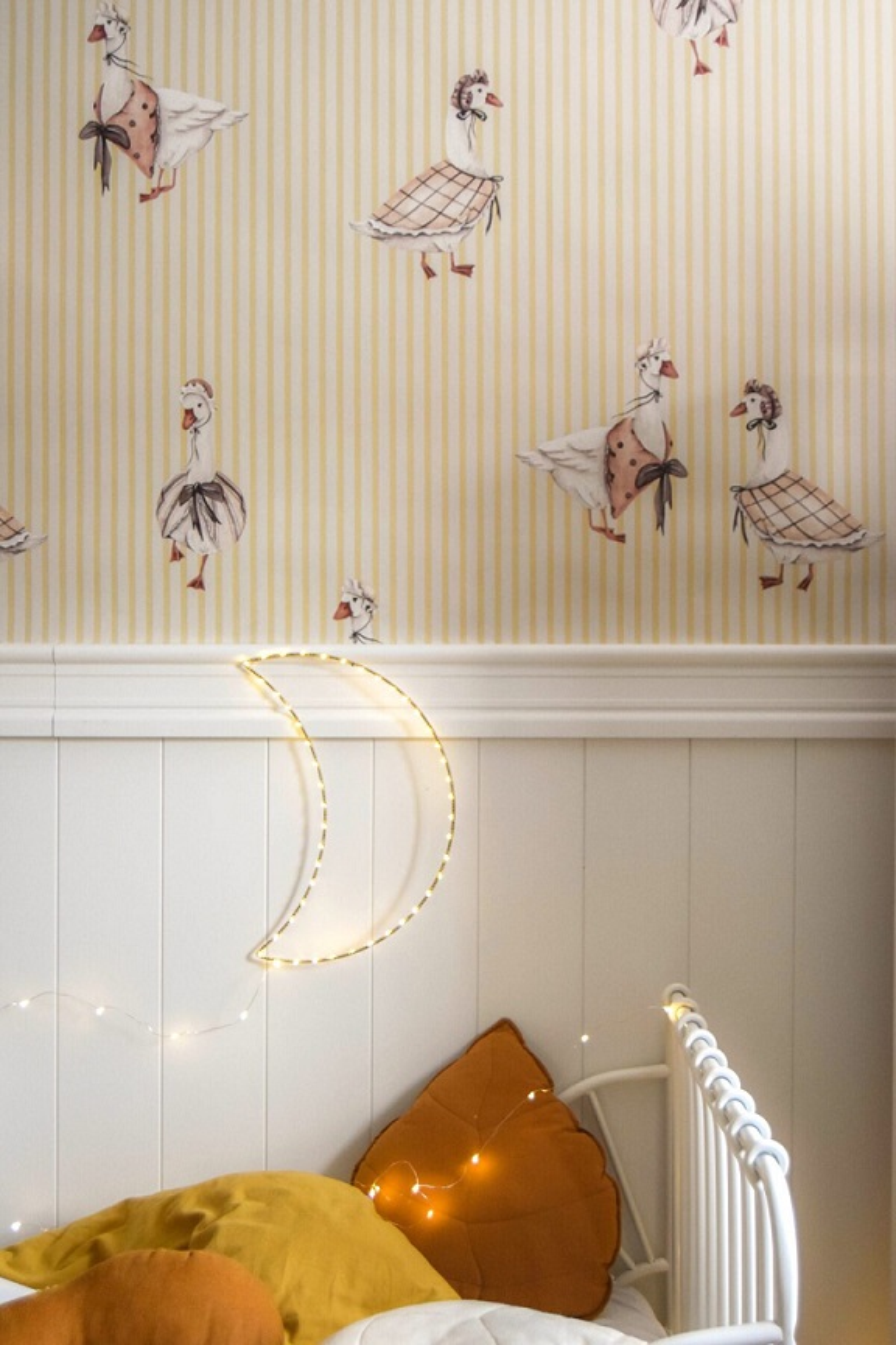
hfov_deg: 28.9
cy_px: 672
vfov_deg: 42.3
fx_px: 1736
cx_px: 448
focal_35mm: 46
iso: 800
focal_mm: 31
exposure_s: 1/80
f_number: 4.5
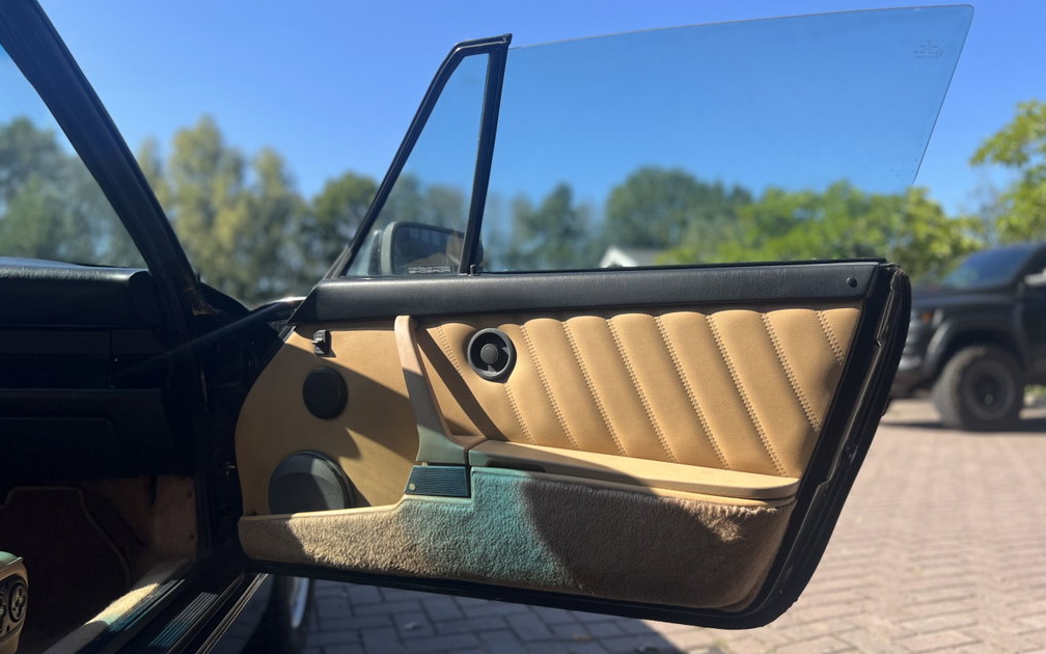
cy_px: 321
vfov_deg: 44.5
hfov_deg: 66.5
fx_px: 798
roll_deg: +0.7
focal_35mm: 28
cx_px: 529
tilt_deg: +4.0
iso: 50
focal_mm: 5.7
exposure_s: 1/1972
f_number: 1.5
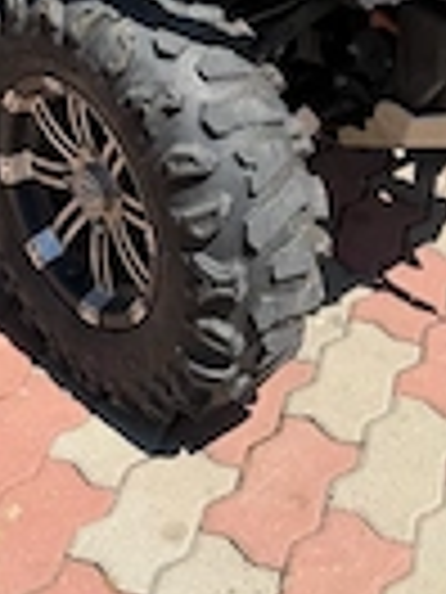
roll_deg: +2.0
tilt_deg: -18.0
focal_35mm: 73
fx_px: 1254
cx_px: 149
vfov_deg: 23.5
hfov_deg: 20.1
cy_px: -184
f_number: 1.78
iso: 80
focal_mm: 6.76
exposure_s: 1/2801
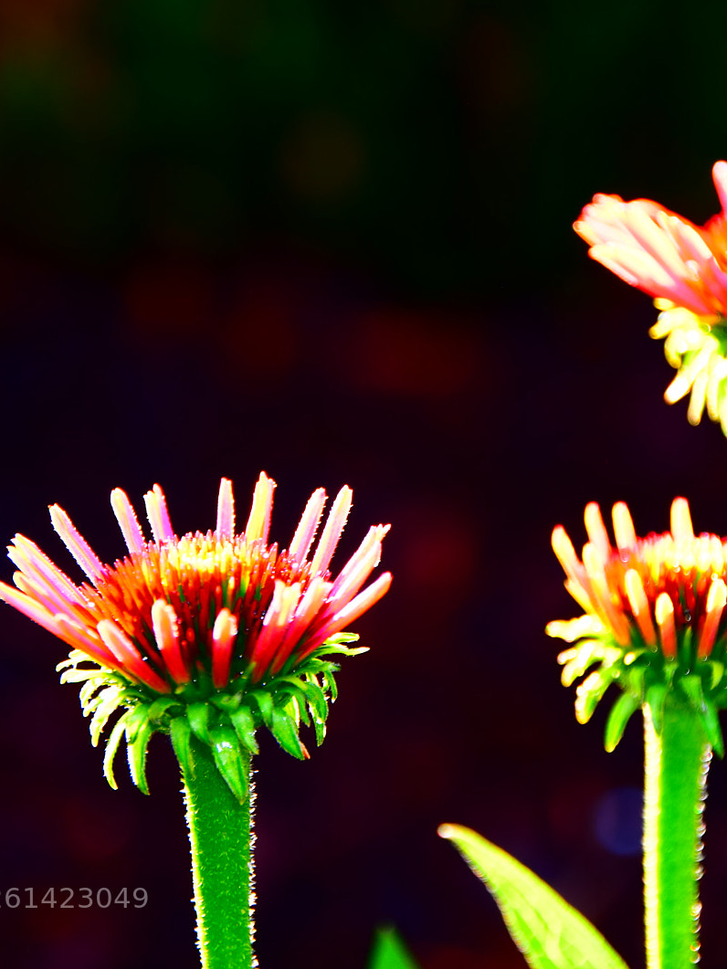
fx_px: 7607
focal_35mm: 272
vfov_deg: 7.3
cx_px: 401
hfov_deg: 5.5
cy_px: 483
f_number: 6
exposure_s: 1/125
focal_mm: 125
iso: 280
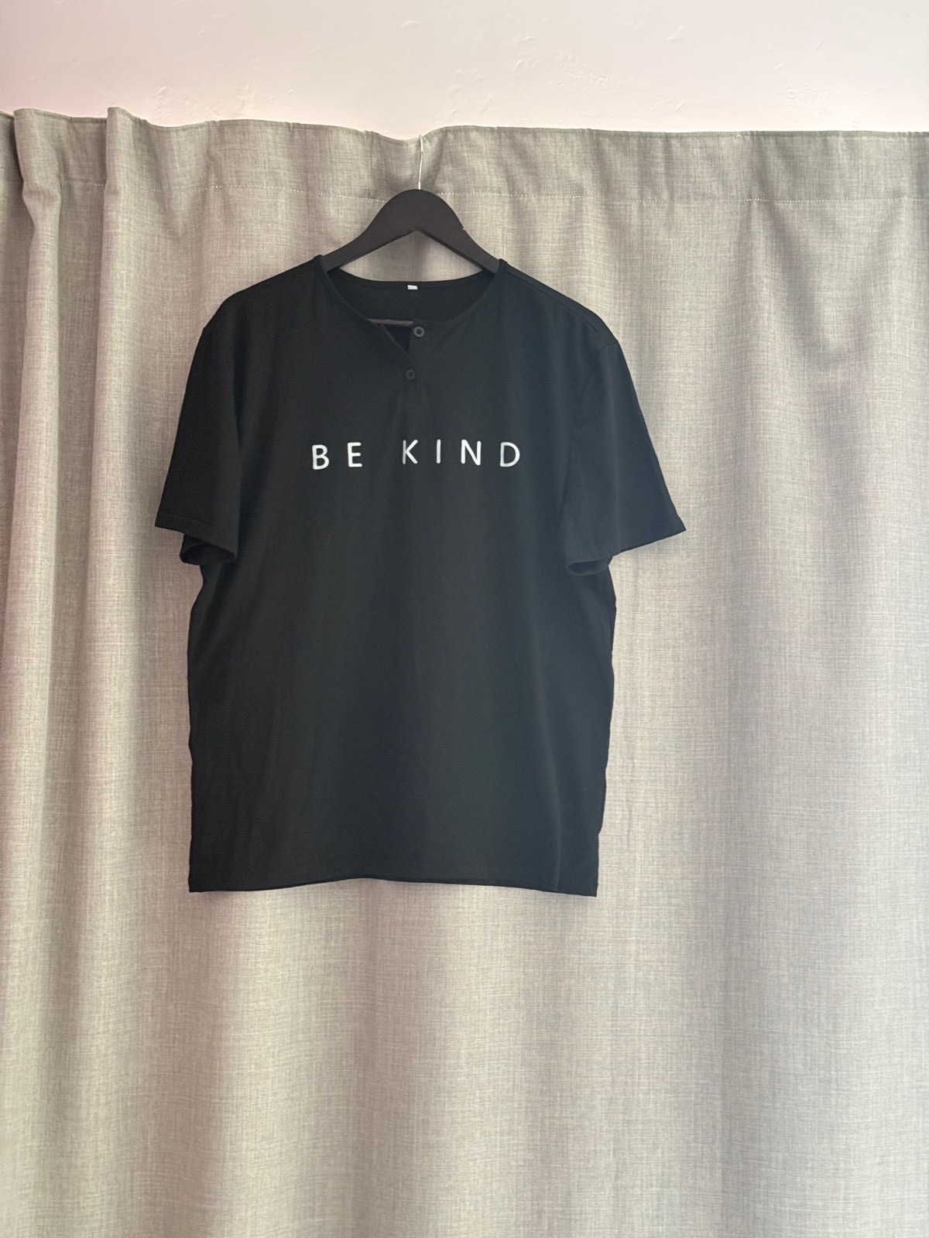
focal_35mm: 48
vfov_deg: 39.7
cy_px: 619
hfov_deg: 30.3
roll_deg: -2.0
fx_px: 1718
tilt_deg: +2.3
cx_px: 464
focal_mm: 6.76
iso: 500
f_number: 1.78
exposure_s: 1/38
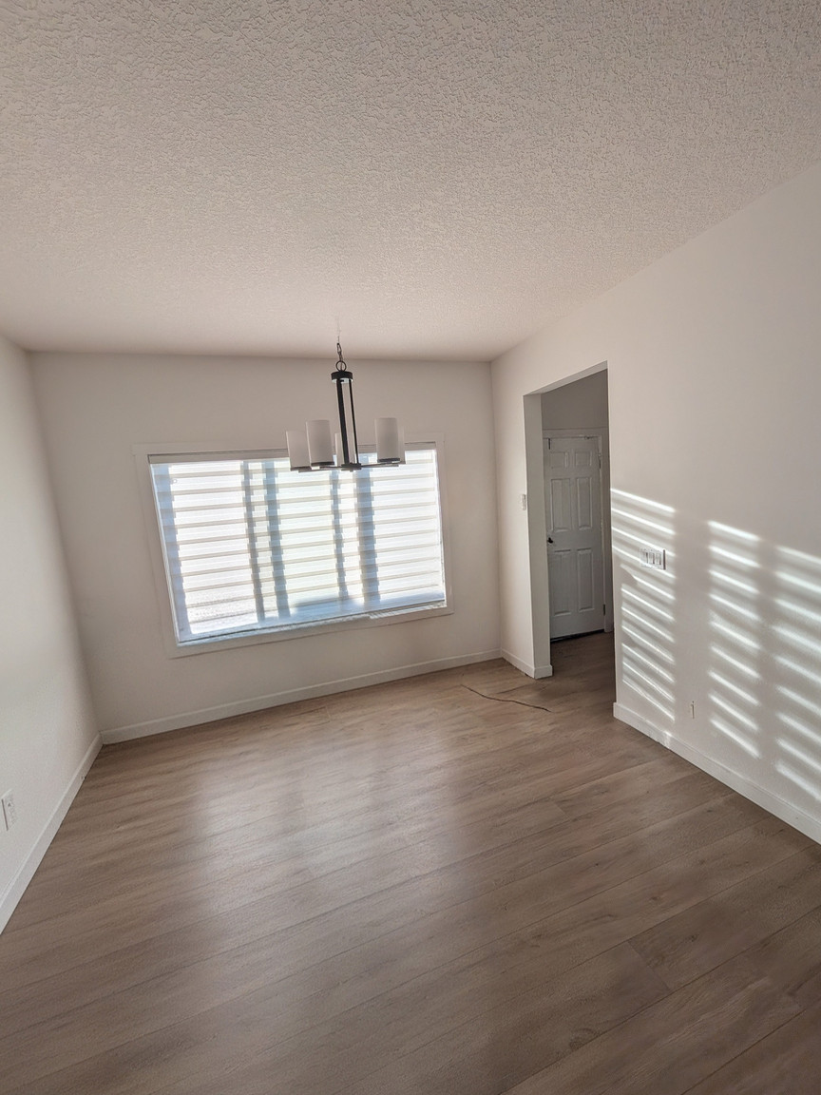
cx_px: 410
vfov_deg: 106.2
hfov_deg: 89.9
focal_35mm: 13
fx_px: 411
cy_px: 548
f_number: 2.2
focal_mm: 1.54
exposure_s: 1/315
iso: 35
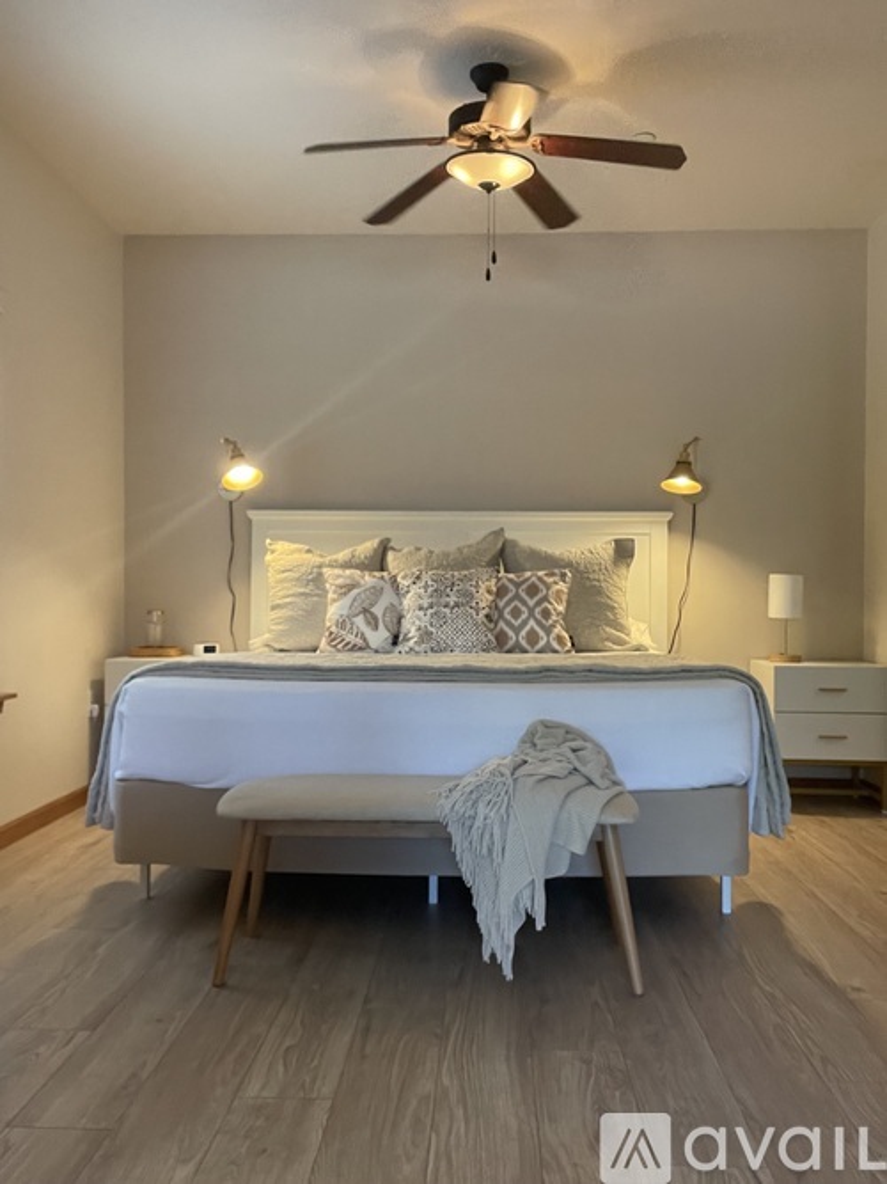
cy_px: 592
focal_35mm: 30
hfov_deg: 46.8
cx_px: 444
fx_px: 1025
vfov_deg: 60.0
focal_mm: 2.71
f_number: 2.2
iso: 320
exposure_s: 1/60
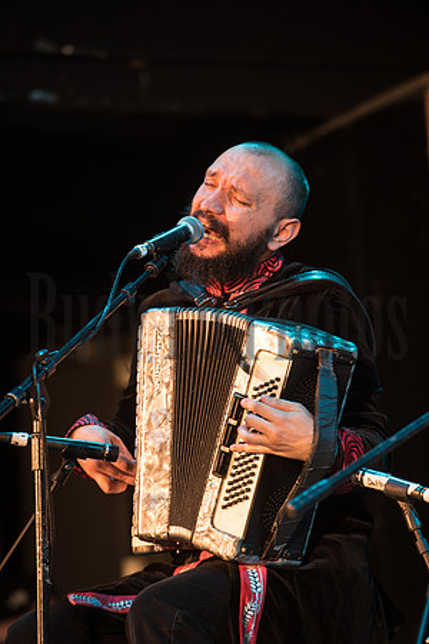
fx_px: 3575
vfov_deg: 10.3
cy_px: 322
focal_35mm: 200
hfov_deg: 6.9
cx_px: 214
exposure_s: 1/100
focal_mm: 200
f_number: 5.6
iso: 800
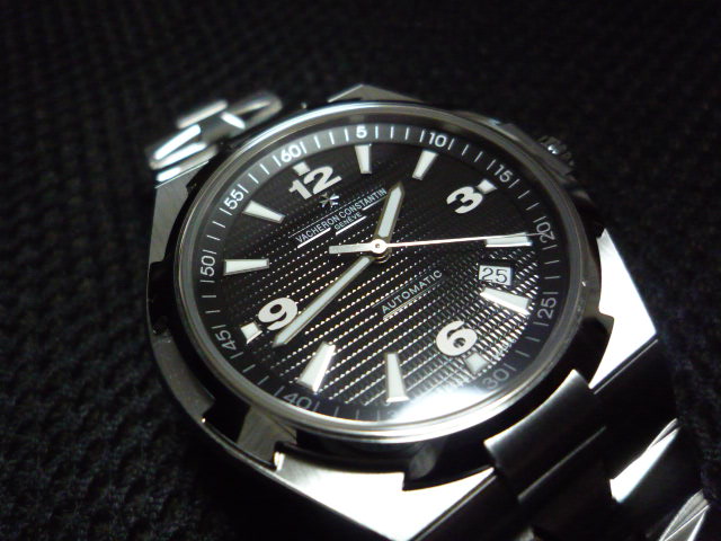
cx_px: 360
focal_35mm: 25
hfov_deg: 69.4
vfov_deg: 54.9
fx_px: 521
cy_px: 270
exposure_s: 1/60
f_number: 2.8
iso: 800
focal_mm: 4.4
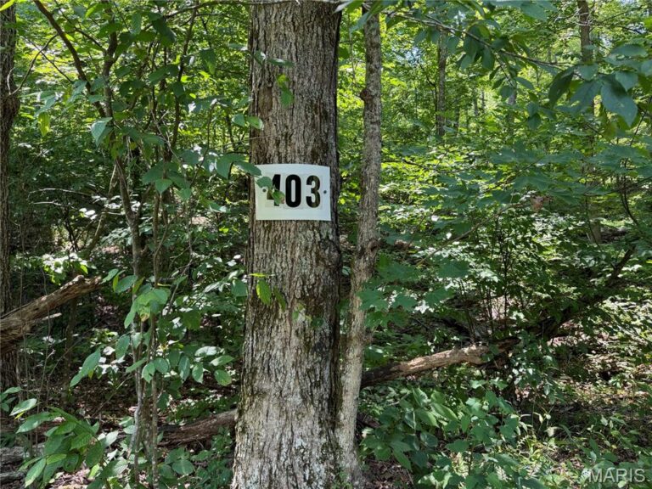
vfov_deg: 56.8
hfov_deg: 71.6
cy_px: 244
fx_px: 452
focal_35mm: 24
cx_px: 326
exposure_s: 1/166
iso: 80
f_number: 1.78
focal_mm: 6.76
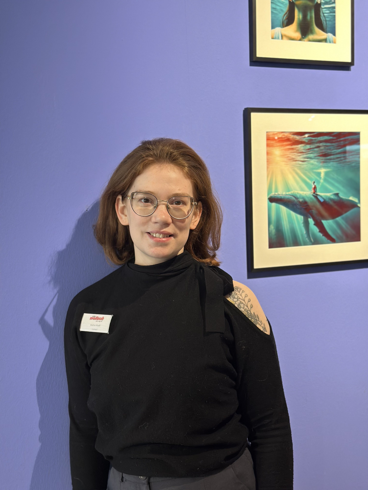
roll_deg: +2.7
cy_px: 245
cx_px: 184
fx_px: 680
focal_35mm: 48
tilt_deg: -4.4
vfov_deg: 39.7
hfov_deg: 30.3
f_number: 1.78
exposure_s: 1/100
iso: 160
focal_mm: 6.86
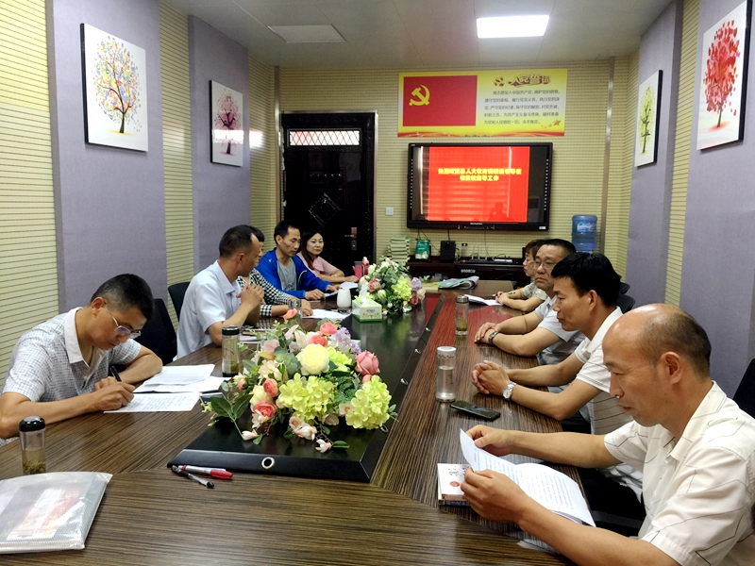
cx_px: 378
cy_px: 283
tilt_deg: -6.6
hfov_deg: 61.7
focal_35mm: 29
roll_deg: -2.4
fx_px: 633
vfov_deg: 48.2
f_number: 2.2
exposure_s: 1/17
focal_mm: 4.15
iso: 40
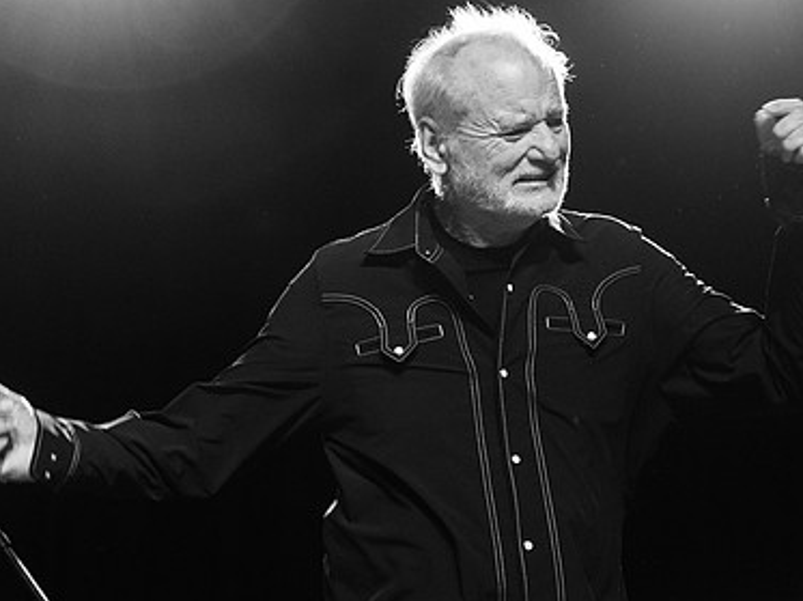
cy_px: 260
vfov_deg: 11.7
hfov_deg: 15.7
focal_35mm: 126
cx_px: 438
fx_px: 2920
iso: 2500
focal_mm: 70
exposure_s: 1/400
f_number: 3.2
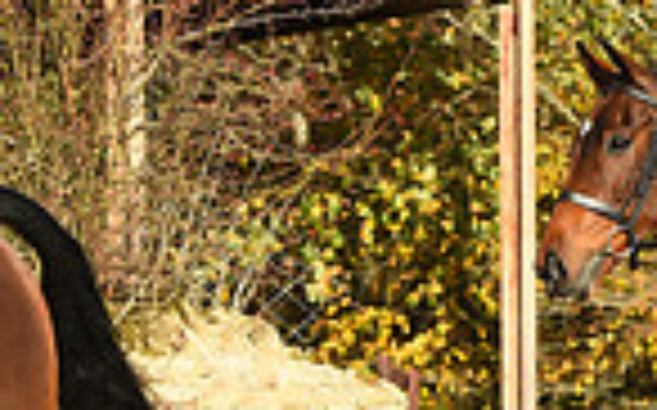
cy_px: 171
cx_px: 1256
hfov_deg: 5.5
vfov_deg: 3.5
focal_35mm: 373
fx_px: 6674
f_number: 5.6
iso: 280
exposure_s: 1/1250
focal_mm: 92
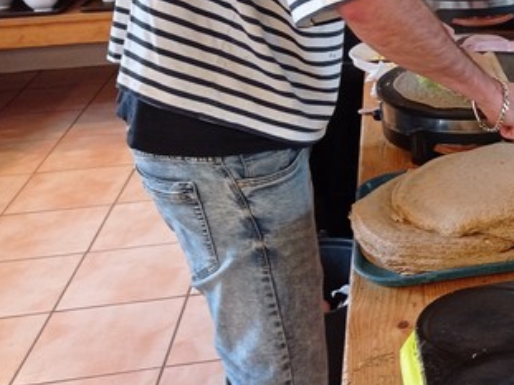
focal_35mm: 72
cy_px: 74
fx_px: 1069
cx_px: 625
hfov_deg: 24.4
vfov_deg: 20.2
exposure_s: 1/33.3
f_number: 1.79
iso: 344
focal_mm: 4.74
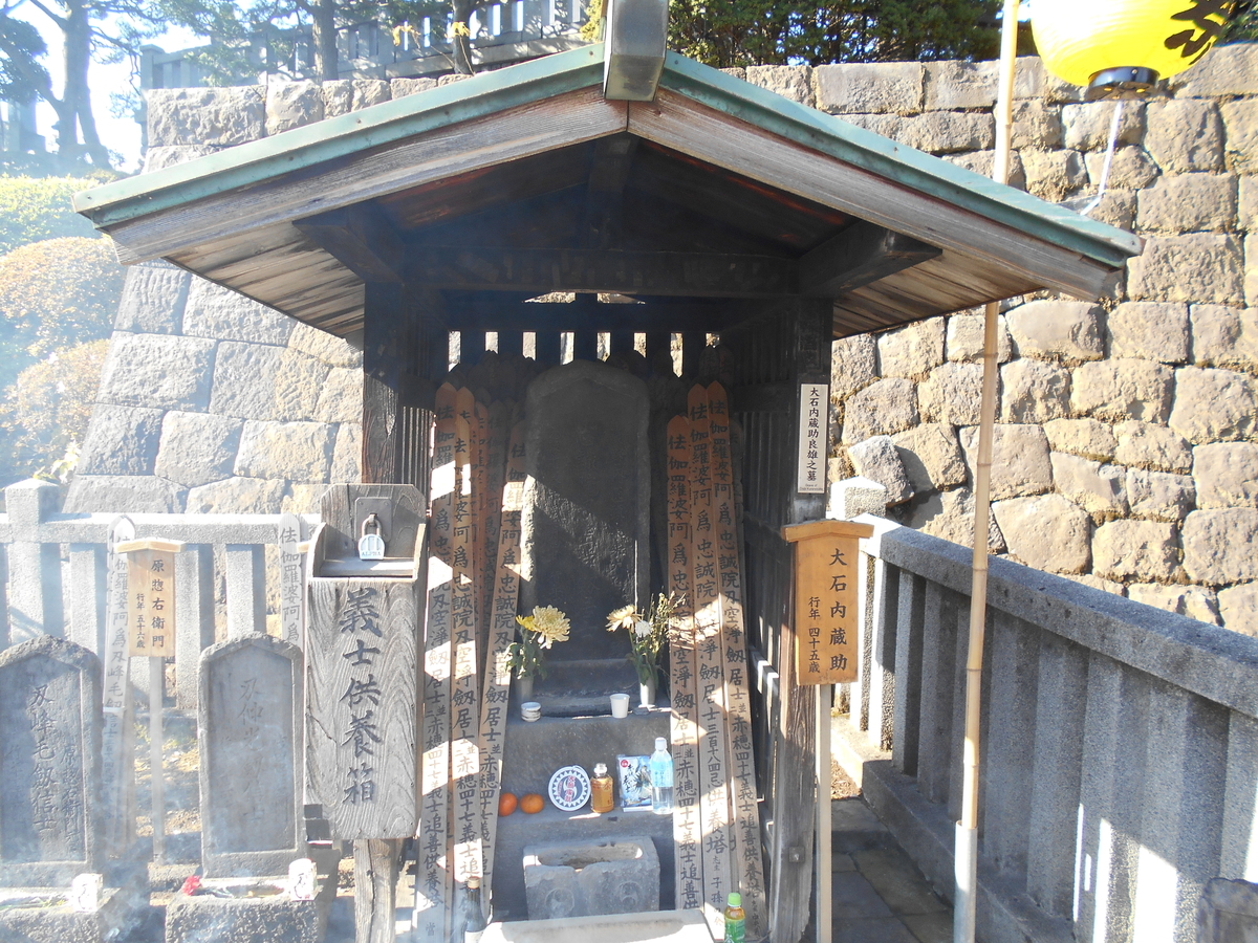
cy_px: 472
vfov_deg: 53.1
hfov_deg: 67.3
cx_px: 629
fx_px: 945
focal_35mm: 26
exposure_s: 1/100
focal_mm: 4.6
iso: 80
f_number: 3.2
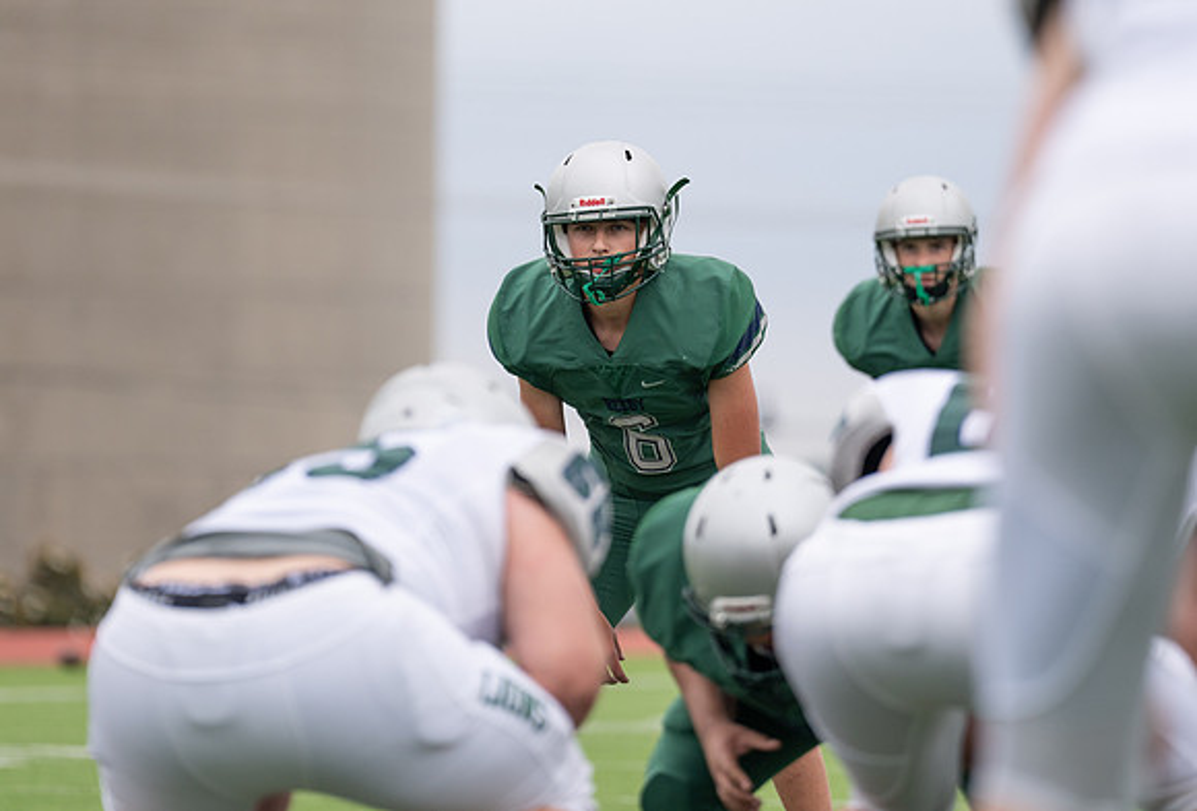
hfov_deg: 7.6
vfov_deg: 5.1
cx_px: 580
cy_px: 272
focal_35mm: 270
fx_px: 9024
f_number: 2.8
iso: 250
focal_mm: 197
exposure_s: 1/1250
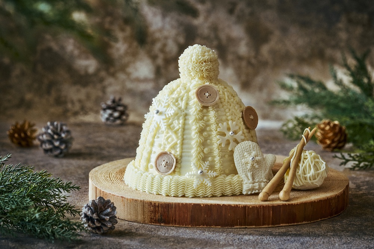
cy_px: 124
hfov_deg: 13.2
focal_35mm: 156
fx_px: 1621
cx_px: 187
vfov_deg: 8.8
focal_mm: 156
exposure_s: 1/200
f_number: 5.6
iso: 160
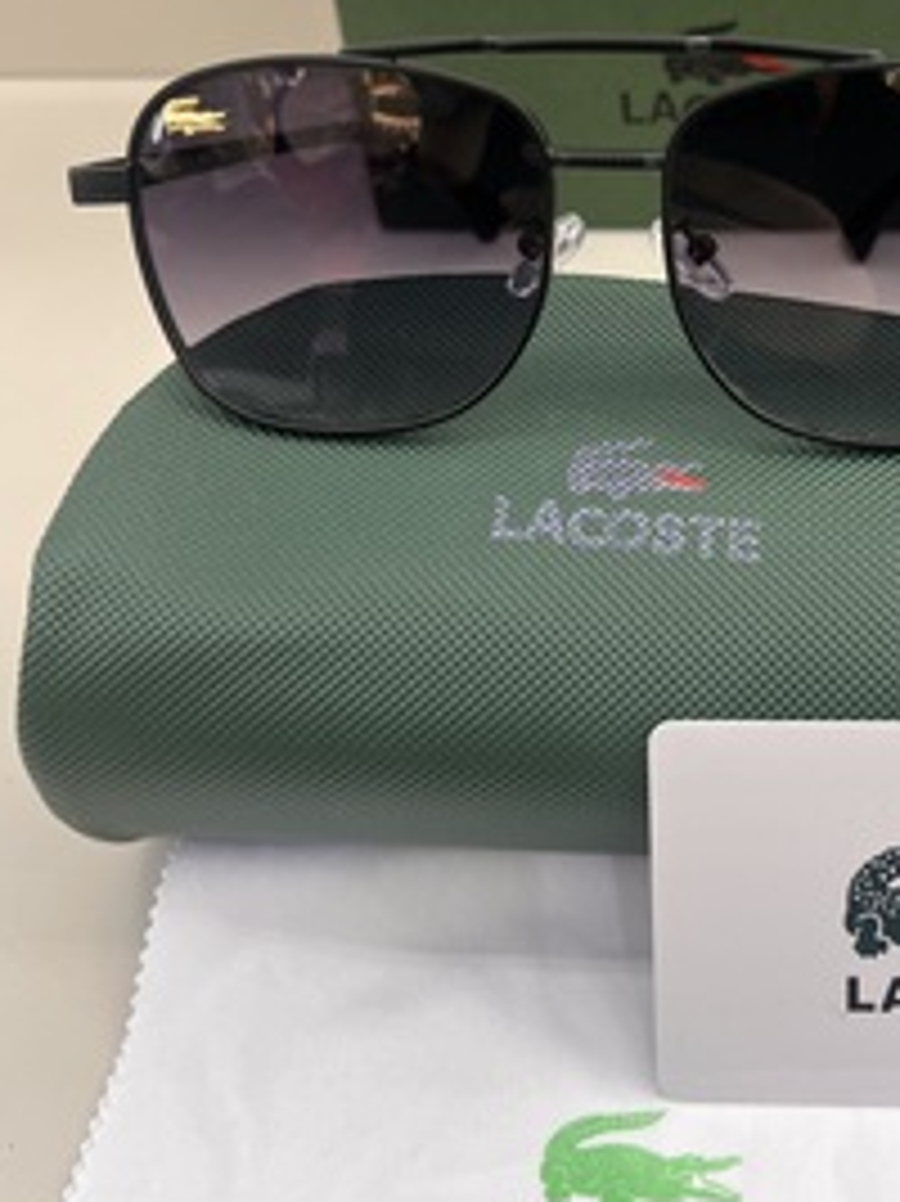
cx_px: 662
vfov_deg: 47.0
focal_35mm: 39
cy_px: 387
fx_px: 1353
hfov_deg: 36.1
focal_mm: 5.1
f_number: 1.6
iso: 64
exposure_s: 1/100
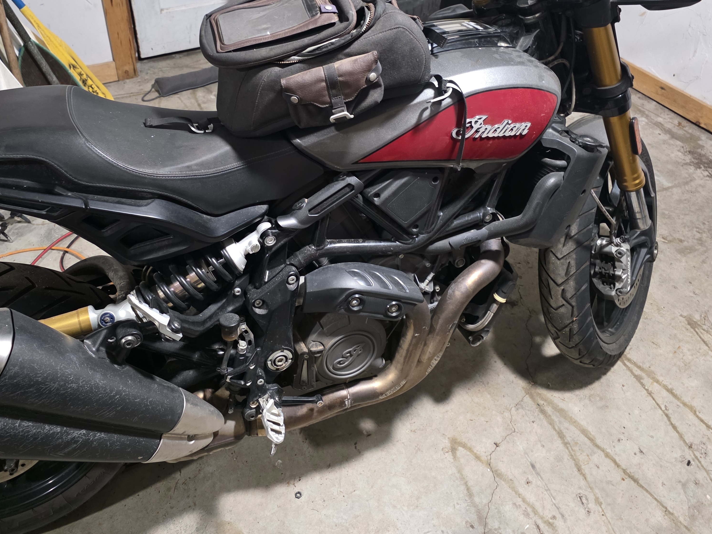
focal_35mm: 31
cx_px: 302
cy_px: 187
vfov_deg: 44.9
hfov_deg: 58.1
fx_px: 638
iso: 1250
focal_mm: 6.3
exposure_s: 1/40
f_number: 1.7
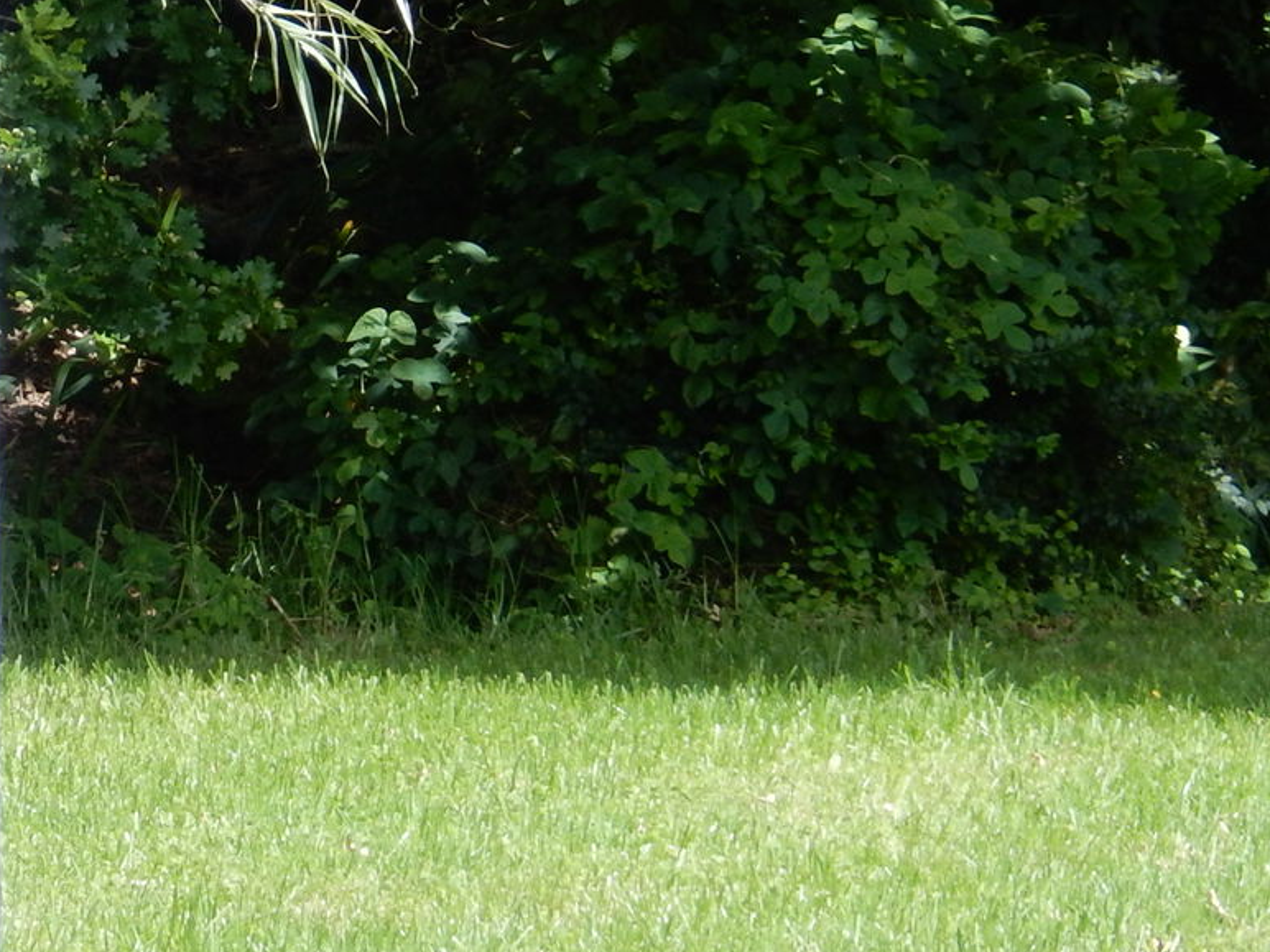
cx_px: -227
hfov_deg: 7.5
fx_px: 9576
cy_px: -135
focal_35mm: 261
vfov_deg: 5.7
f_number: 5.3
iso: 125
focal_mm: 18.9
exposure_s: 1/200
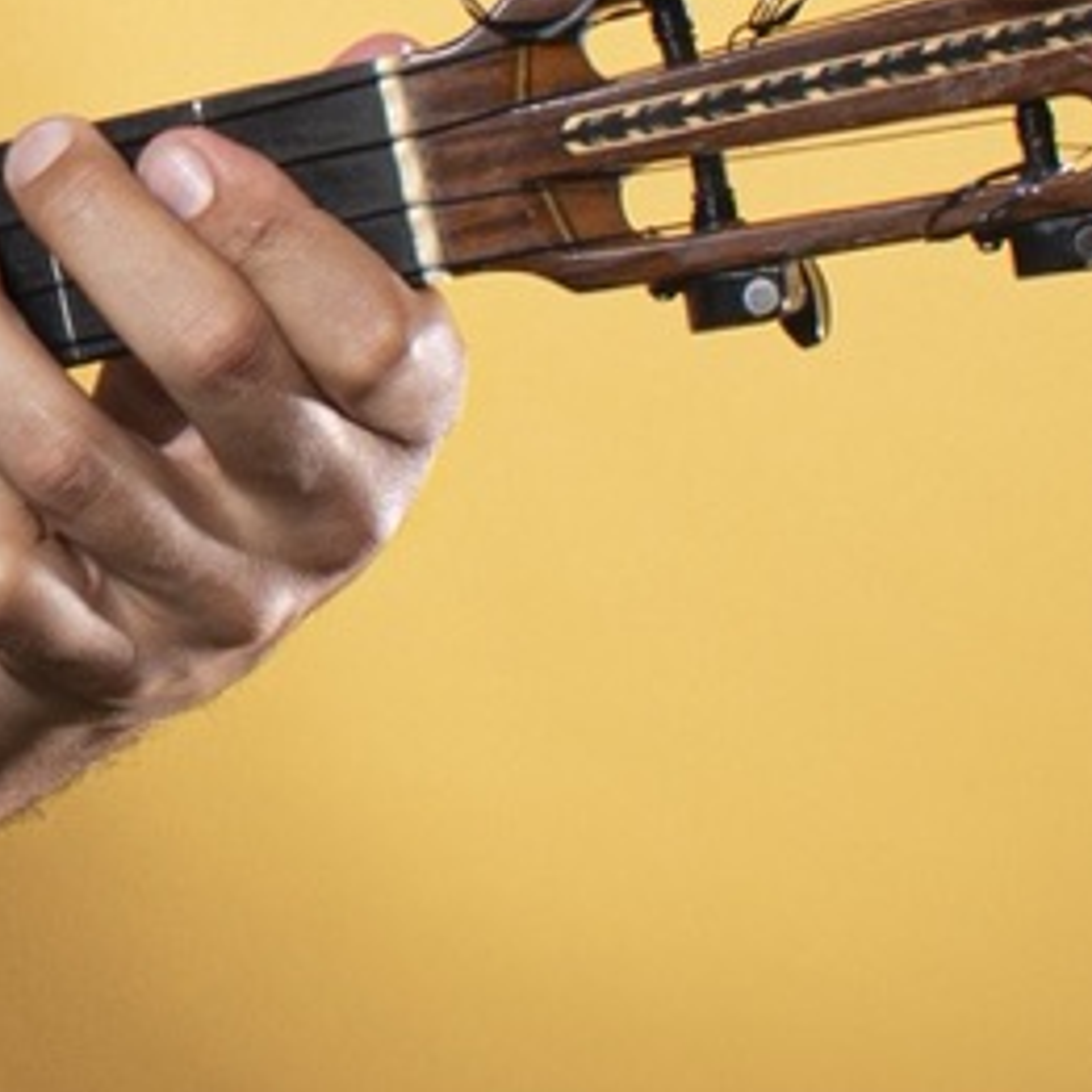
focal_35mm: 246
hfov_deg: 7.0
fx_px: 8780
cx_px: -569
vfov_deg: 7.1
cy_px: -134
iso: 100
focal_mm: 28
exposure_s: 1/60
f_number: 8
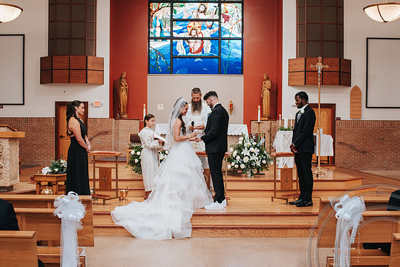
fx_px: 529
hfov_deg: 41.4
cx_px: 193
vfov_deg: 28.3
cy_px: 155
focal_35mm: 48
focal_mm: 35
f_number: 2.8
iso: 500
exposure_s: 1/125
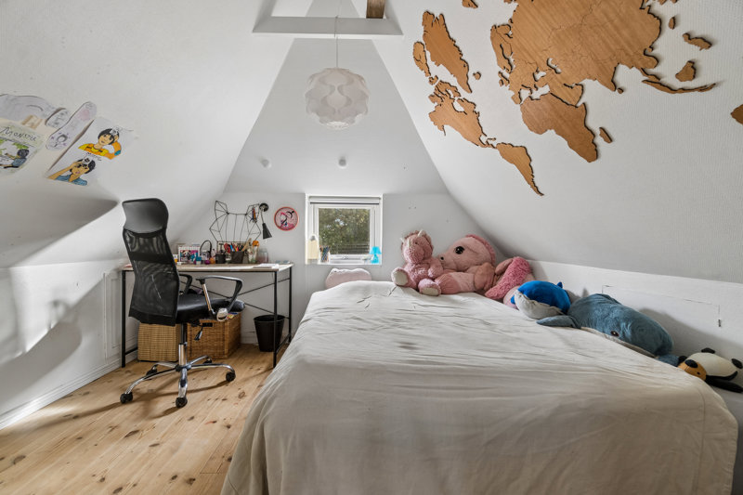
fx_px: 309
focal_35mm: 15
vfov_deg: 77.3
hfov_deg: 100.4
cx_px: 372
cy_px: 248
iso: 200
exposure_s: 1/13
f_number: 8
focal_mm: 10
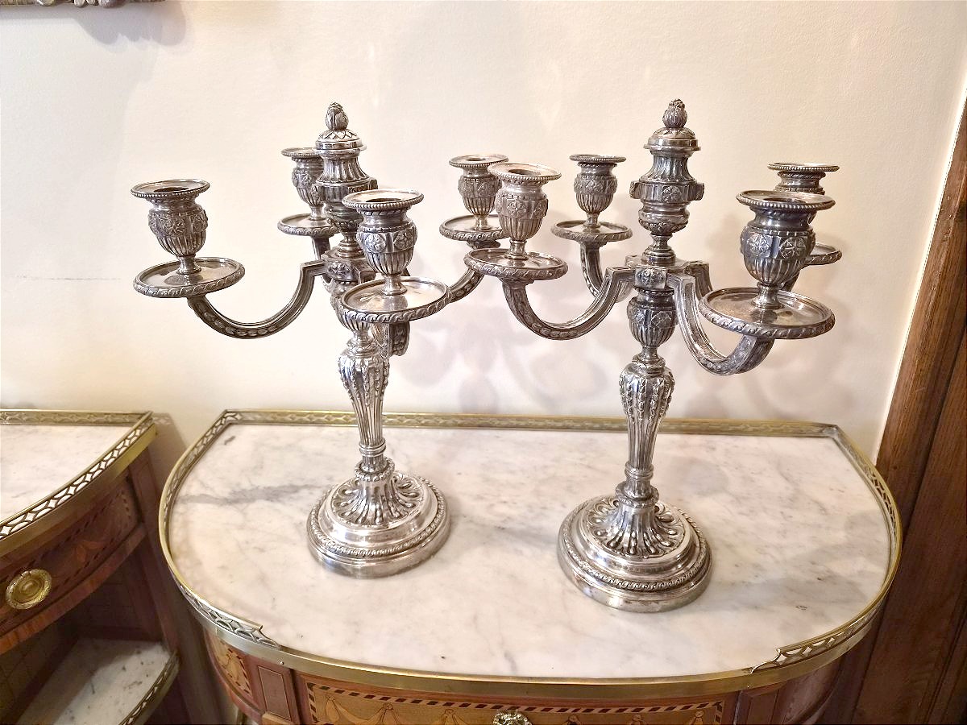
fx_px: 643
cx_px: 484
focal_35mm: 23
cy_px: 362
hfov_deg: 73.9
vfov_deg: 58.9
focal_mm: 5.4
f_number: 1.8
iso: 500
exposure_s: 1/100
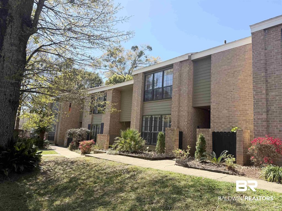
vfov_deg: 56.8
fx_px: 196
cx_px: 141
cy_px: 106
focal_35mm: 24
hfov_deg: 71.6
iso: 80
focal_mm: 6.76
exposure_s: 1/2370
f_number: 1.78
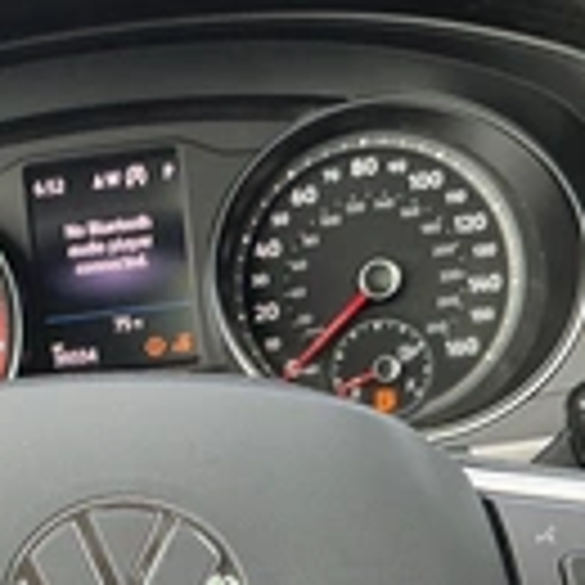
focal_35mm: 76
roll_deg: +7.3
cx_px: 94
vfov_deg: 21.4
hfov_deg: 22.4
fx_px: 1453
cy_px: 666
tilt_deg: -28.3
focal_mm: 3
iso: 64
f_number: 1.8
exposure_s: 1/112
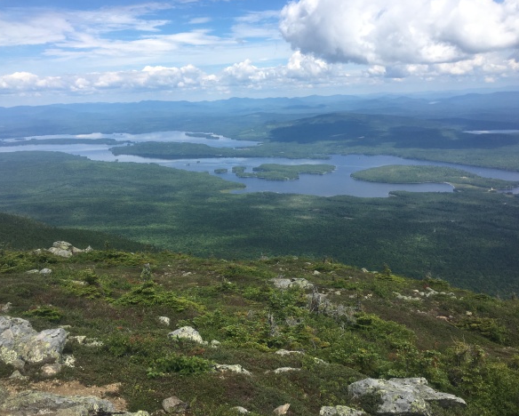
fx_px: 476
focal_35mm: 31
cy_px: 204
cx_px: 236
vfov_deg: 47.2
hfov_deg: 57.1
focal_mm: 4.15
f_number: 2.2
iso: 25
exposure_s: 1/1709
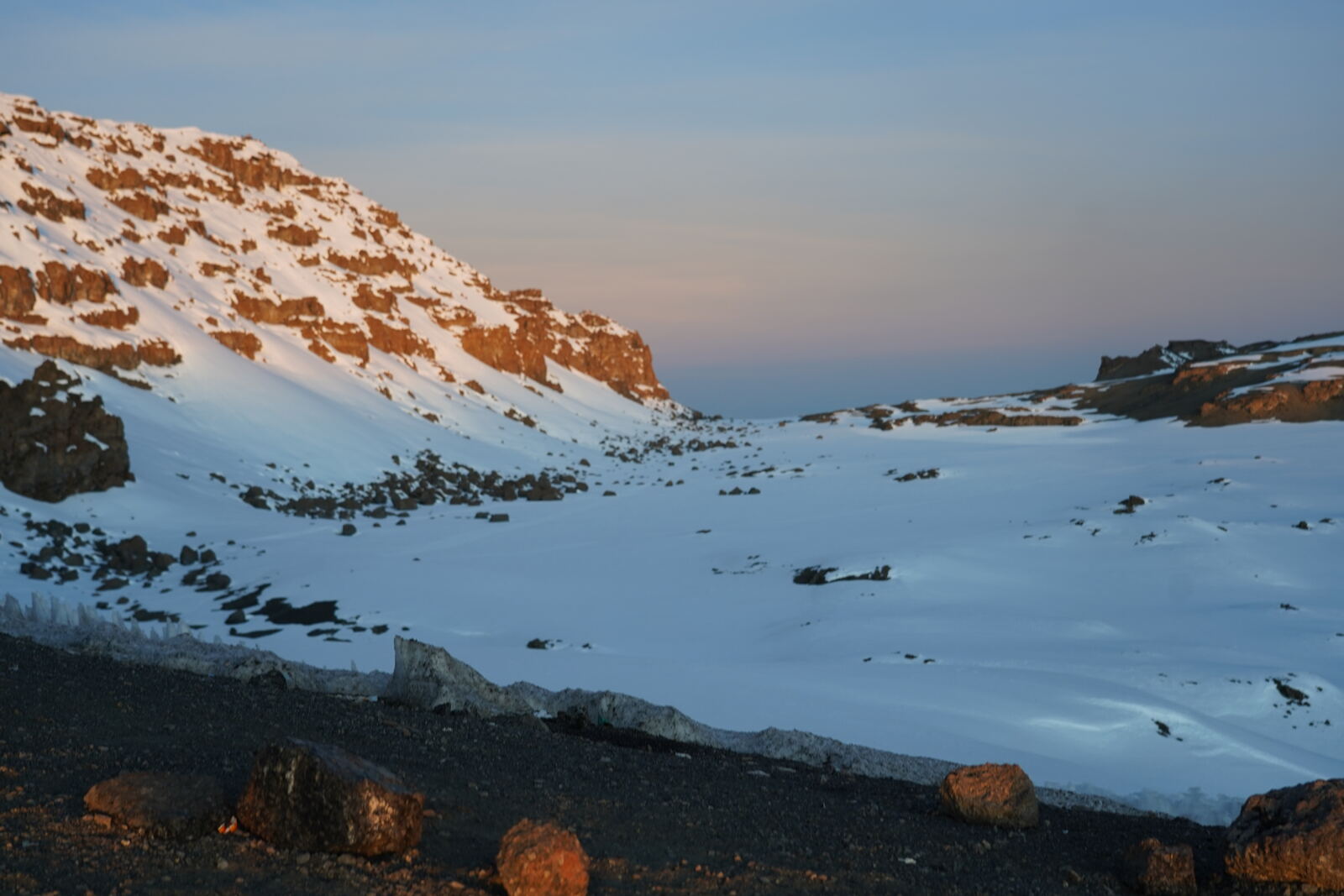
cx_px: 672
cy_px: 448
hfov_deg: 44.5
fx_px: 1643
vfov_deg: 30.5
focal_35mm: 44
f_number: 4
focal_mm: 44
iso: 400
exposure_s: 1/160
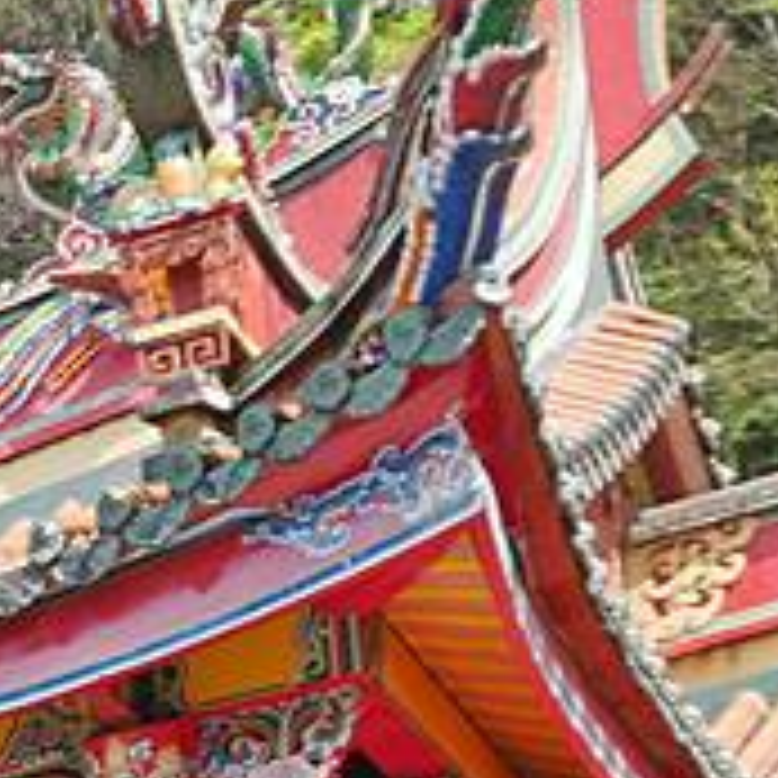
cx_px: -962
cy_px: 1419
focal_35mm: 164
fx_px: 4170
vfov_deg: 10.1
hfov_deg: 9.7
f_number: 4
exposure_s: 1/500
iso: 200
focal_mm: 16
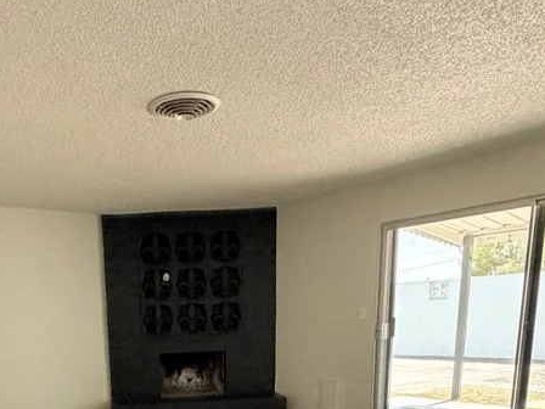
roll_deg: +2.9
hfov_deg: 54.0
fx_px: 504
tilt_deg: -9.7
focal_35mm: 32
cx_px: 133
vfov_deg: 38.9
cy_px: 413
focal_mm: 2.22
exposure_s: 1/121
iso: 320
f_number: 2.2
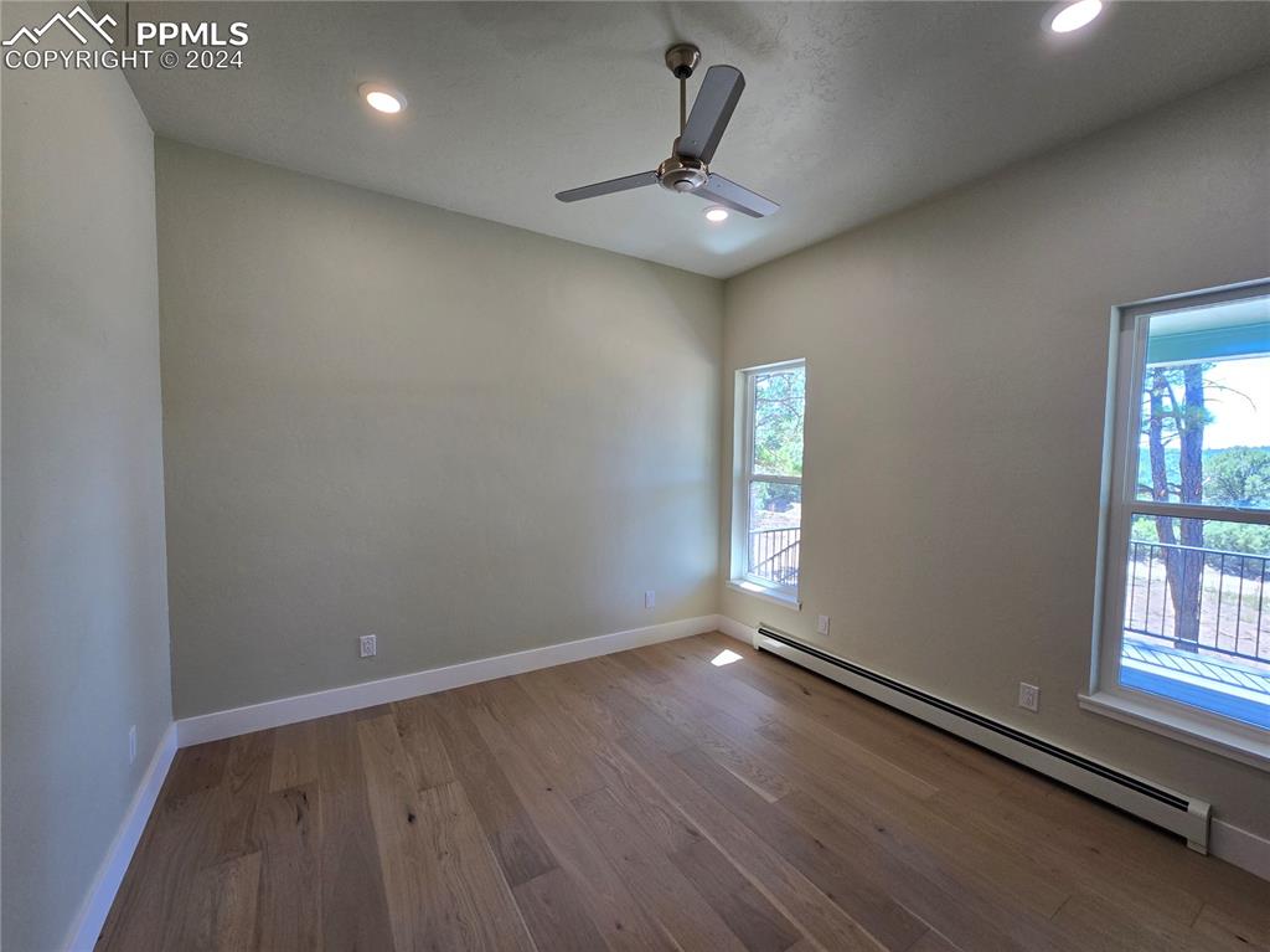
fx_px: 477
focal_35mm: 13
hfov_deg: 106.2
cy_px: 476
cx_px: 635
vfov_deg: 89.9
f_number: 2.2
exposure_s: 1/60
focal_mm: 2.2
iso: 80
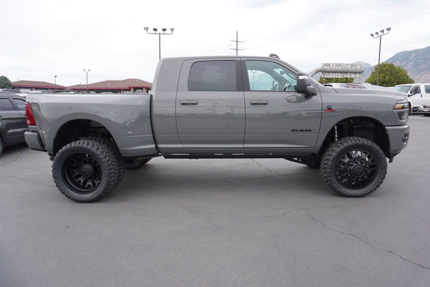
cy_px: 144
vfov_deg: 53.2
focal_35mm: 24
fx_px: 287
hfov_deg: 73.7
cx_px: 215
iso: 100
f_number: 6.3
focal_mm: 16
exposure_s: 1/160
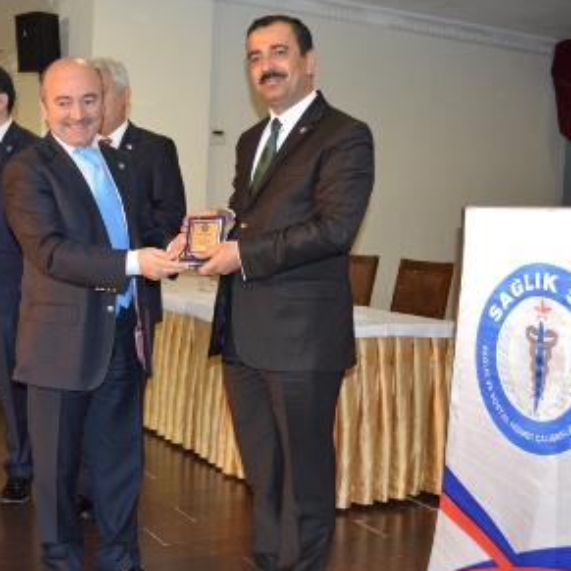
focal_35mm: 47
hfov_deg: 35.6
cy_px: 285
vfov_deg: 36.1
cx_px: 179
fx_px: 877
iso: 1800
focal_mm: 24
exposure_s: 1/60
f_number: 3.8
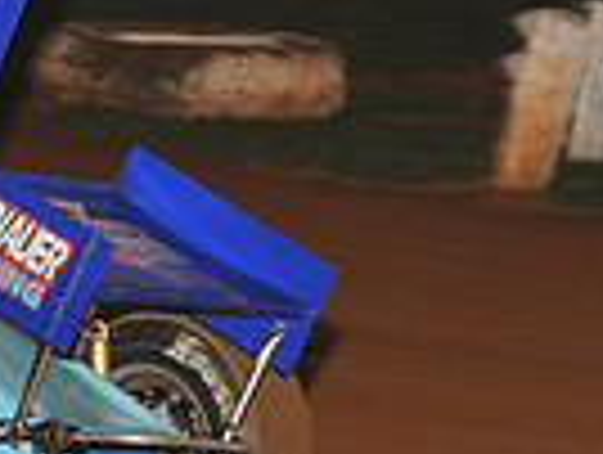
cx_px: -572
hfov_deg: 3.9
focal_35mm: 498
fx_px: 8691
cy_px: 135
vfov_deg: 3.0
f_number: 6.3
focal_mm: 120
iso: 800
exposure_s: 1/320
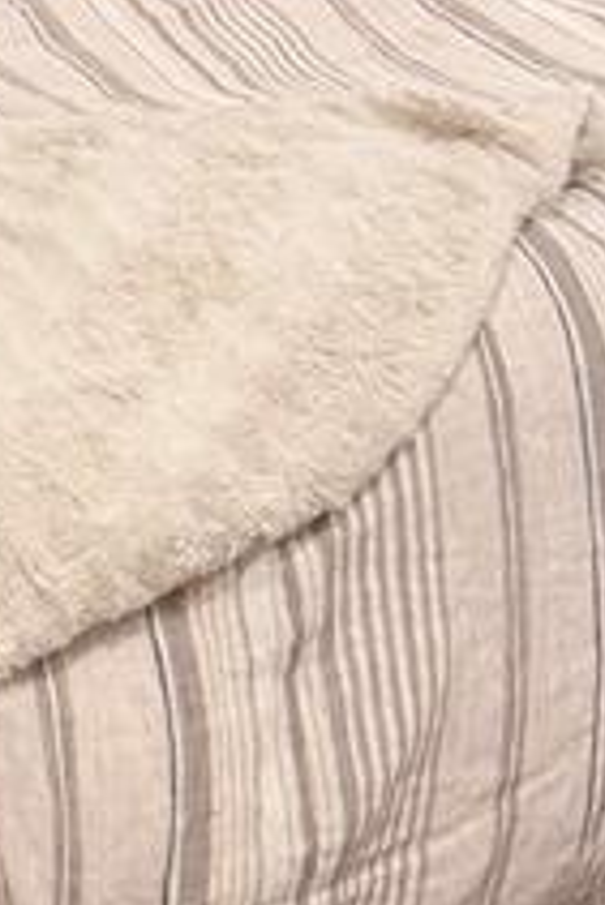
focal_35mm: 142
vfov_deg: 13.5
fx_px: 3573
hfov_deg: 8.9
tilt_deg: -2.4
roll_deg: +0.8
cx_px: -742
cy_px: -493
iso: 250
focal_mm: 6.76
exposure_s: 1/60
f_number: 1.78
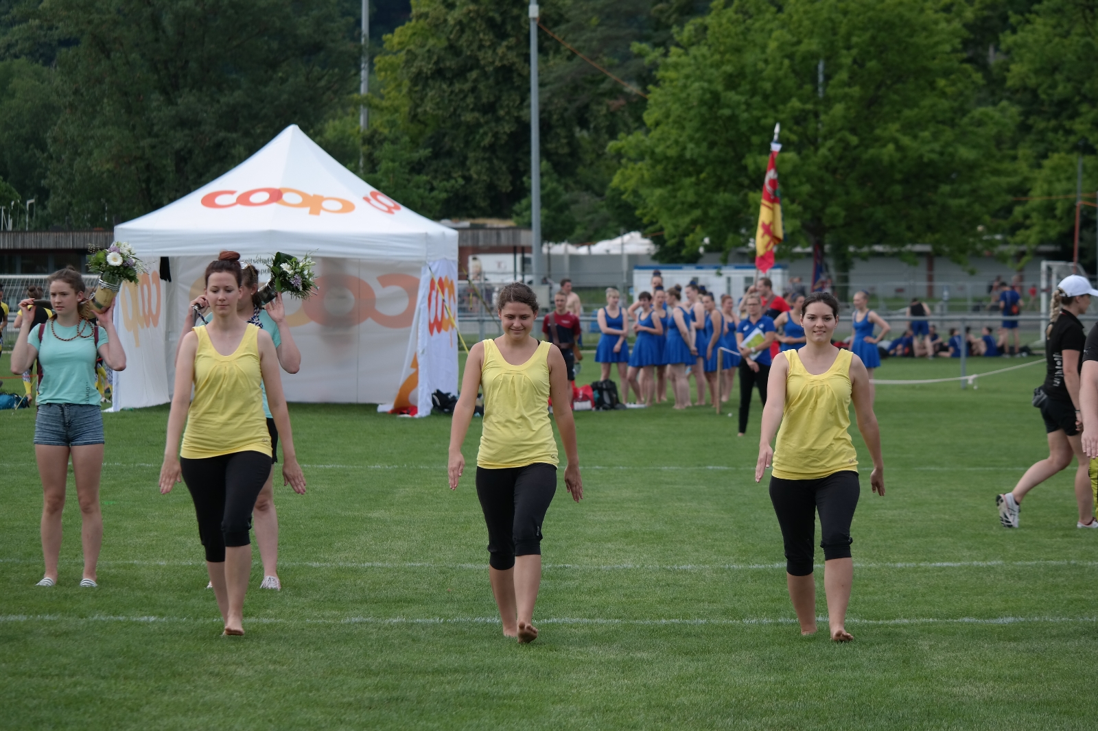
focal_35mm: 154
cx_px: 549
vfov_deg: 8.9
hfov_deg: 13.3
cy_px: 366
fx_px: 4696
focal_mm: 100
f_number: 5
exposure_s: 1/320
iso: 100
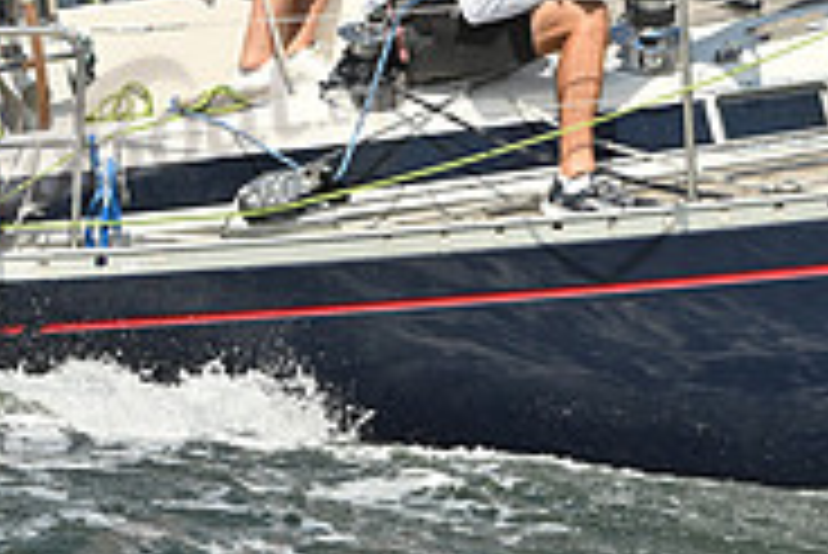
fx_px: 7987
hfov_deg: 5.9
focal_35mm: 347
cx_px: 662
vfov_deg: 4.0
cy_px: -146
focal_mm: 110
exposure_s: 1/1250
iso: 250
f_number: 9
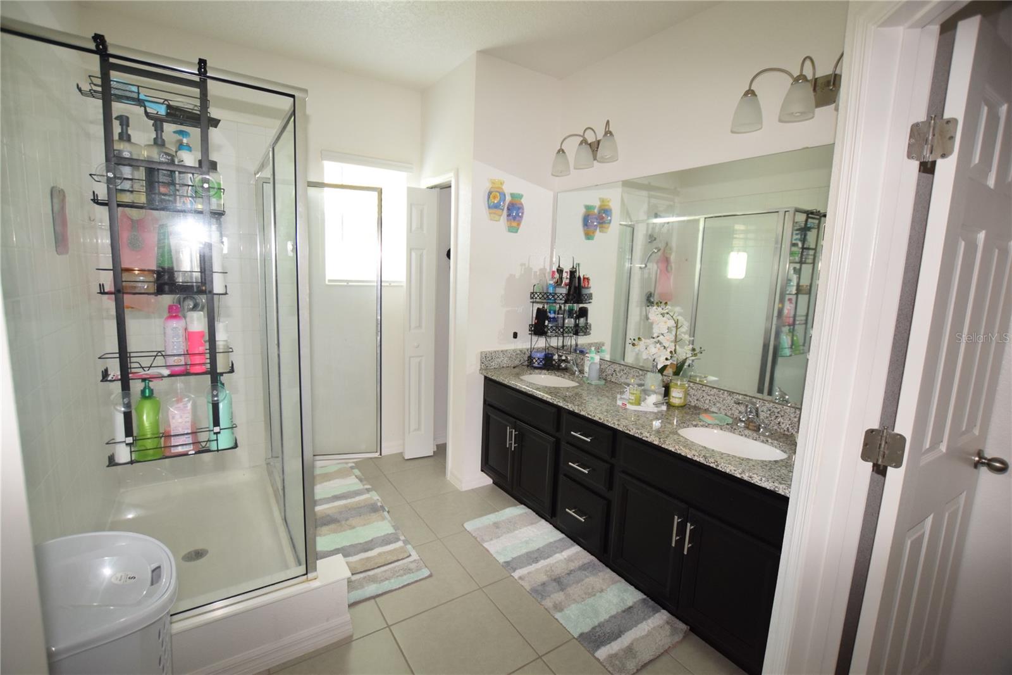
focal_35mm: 15
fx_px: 422
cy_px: 338
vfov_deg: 77.3
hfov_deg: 100.4
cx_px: 506
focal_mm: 10
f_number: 3.5
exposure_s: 1/60
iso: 1000
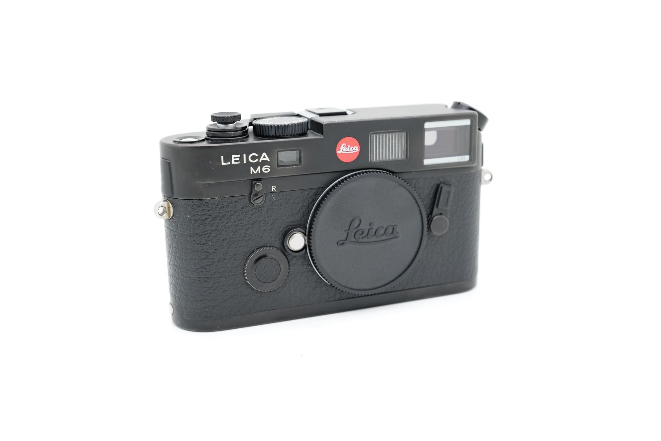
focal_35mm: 43
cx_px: 330
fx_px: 790
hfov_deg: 45.4
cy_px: 220
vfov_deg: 31.2
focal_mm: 43
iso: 800
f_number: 8
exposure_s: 1/80
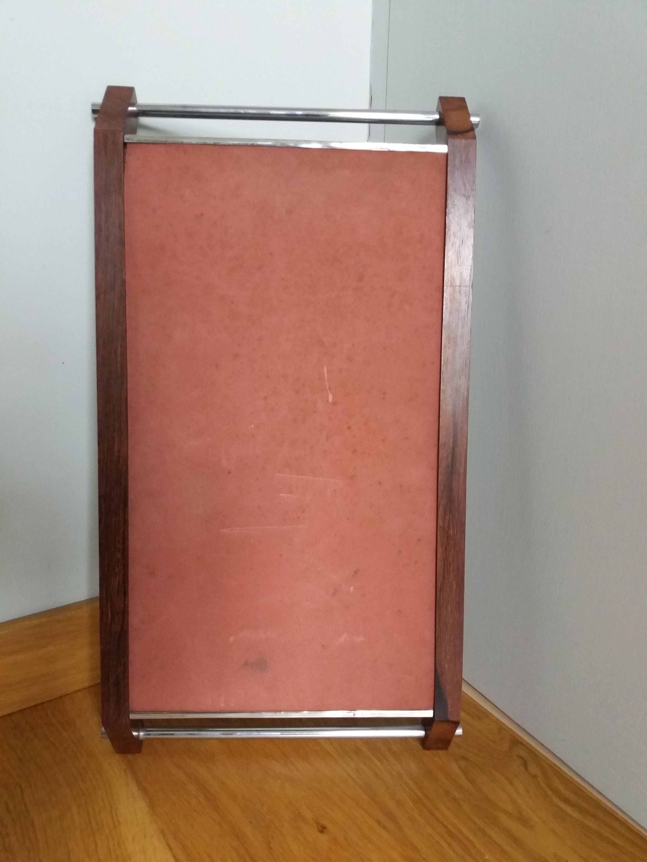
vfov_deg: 63.4
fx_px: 698
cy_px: 431
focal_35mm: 28
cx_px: 324
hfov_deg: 49.7
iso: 320
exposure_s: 1/17
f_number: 1.9
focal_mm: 3.7
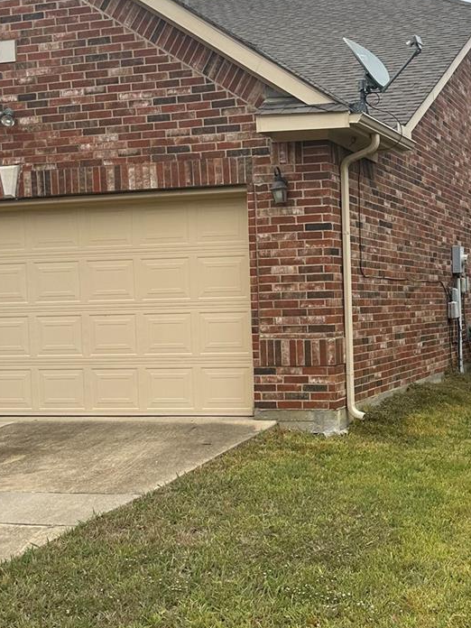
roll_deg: +0.7
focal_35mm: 53
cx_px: 407
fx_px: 962
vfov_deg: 36.2
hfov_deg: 26.8
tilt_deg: -1.6
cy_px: 324
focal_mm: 6.86
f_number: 1.78
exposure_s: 1/3155
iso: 80
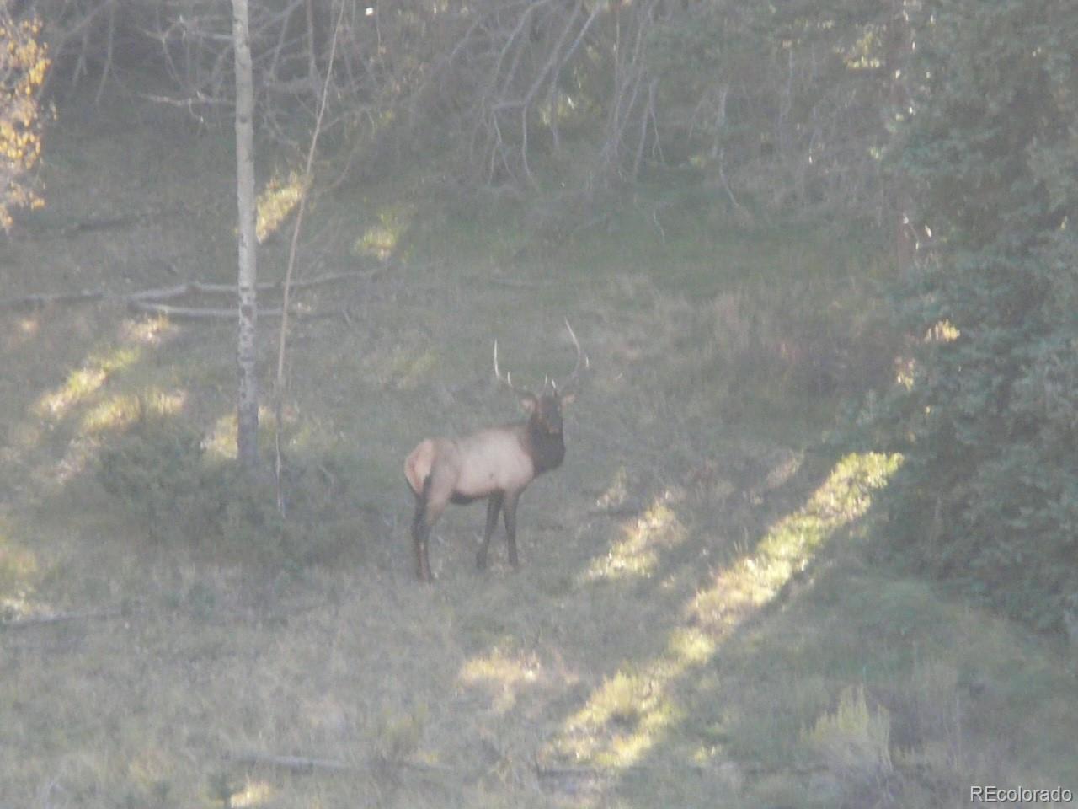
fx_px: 25007
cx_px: 539
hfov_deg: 2.5
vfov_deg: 1.9
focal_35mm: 803
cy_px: 404
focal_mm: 82.8
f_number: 4.2
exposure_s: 1/200
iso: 400
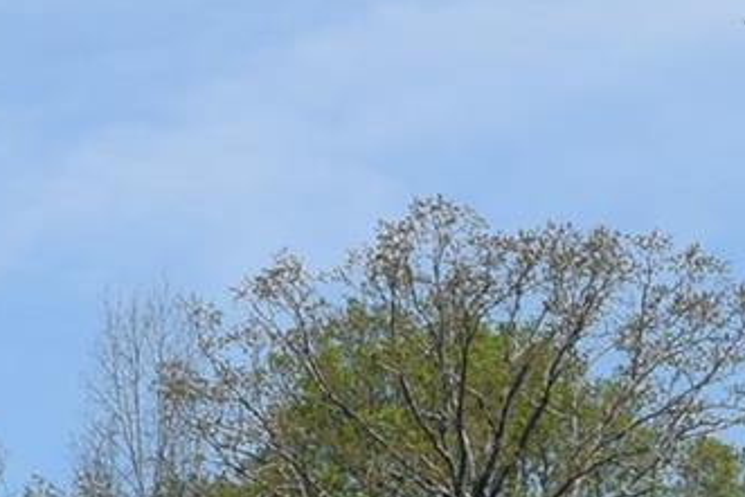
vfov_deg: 5.7
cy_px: 1117
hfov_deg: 8.7
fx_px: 4805
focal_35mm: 232
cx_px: 979
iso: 100
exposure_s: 1/200
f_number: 11
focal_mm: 25
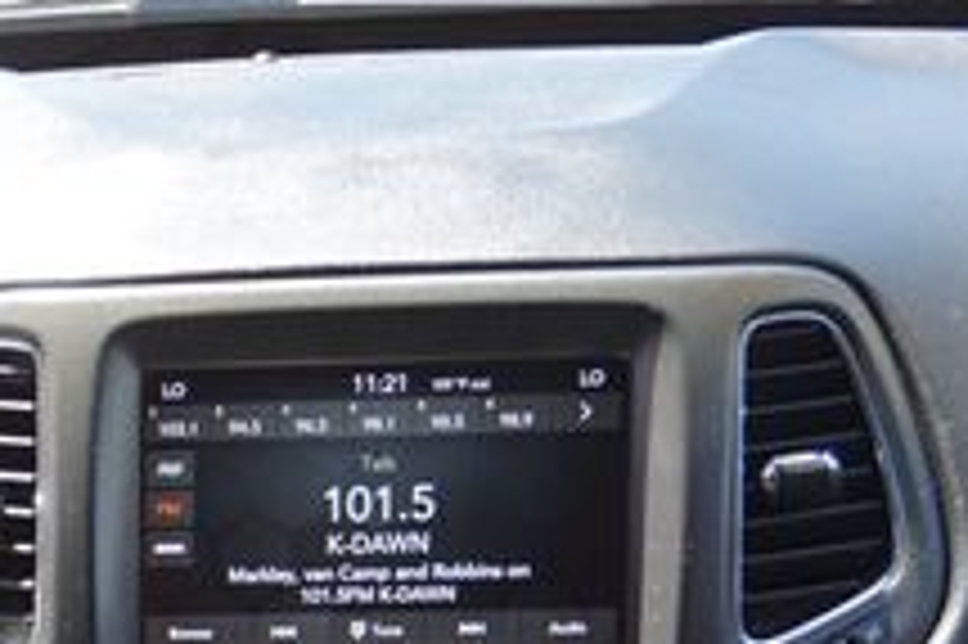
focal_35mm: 107
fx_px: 2875
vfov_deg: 12.2
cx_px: -342
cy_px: 932
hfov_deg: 17.7
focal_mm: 24
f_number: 4.5
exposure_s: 1/60
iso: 100
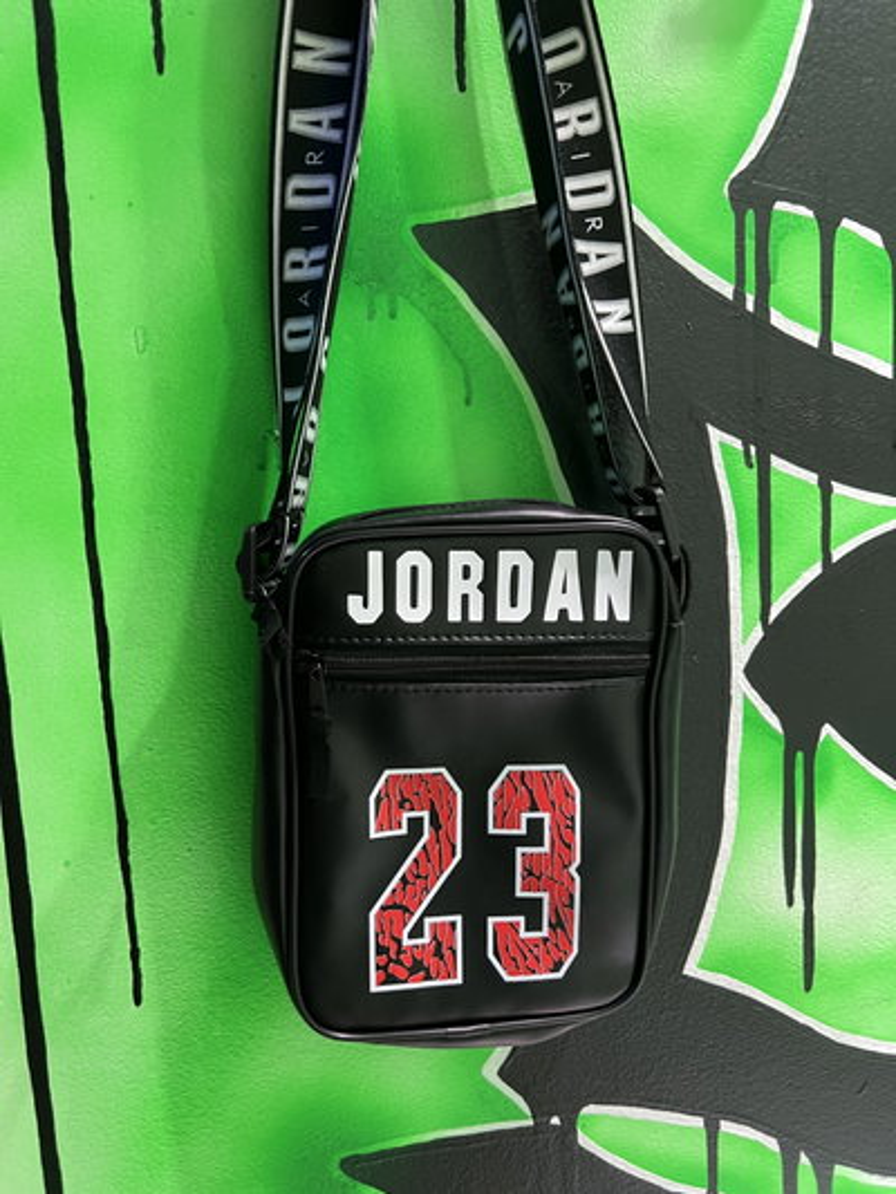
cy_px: 597
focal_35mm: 26
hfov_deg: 53.1
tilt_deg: -6.8
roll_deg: +2.2
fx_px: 897
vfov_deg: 67.3
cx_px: 448
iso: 200
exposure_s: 1/50
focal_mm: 5.7
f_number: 1.5
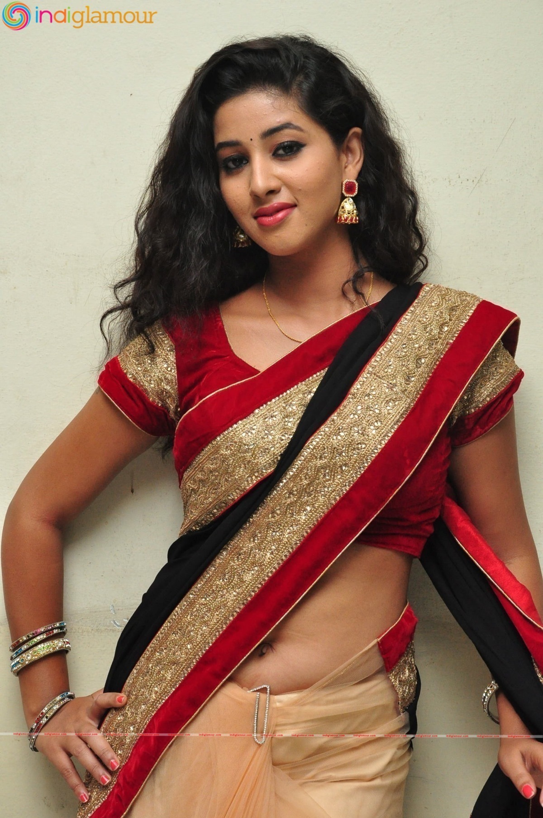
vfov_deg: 28.1
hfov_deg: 18.9
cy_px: 409
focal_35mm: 72
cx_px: 272
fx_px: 1633
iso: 1600
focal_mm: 48
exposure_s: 1/125
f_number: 7.1
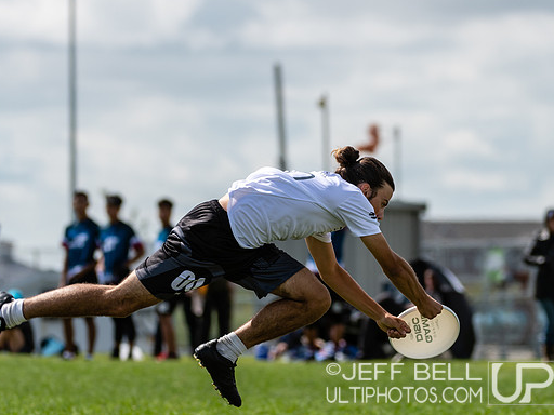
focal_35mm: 385
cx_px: 300
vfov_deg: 3.9
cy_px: 201
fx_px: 6162
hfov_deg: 5.1
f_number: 4
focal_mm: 200
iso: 100
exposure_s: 1/1250
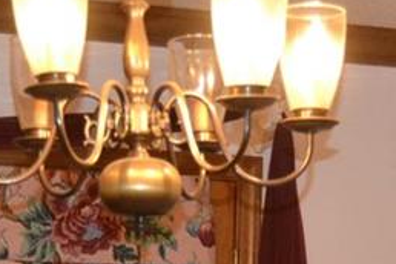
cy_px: 456
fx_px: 1705
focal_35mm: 155
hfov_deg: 13.2
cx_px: 249
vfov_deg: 8.5
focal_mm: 26
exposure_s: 1/60
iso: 1600
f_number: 4
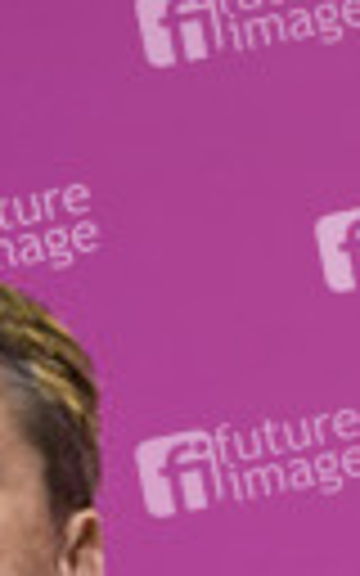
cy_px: 576
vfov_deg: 7.3
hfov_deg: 4.6
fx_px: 4490
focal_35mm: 286
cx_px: 310
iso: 1000
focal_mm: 80
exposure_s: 1/320
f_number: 4
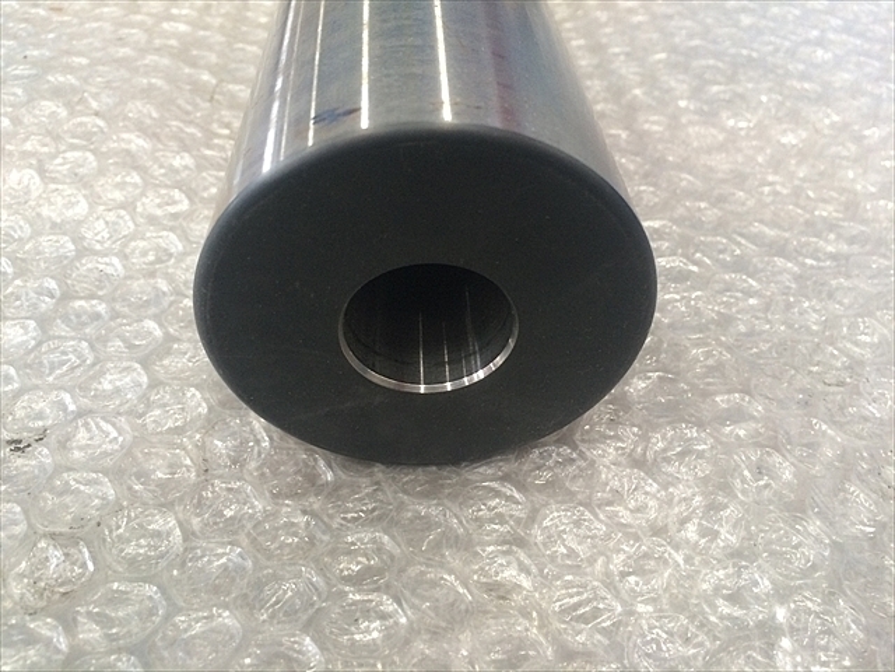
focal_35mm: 29
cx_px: 448
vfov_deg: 48.2
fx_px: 750
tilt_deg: -46.2
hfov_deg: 61.7
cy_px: 336
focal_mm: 4.15
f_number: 2.2
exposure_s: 1/30
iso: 125
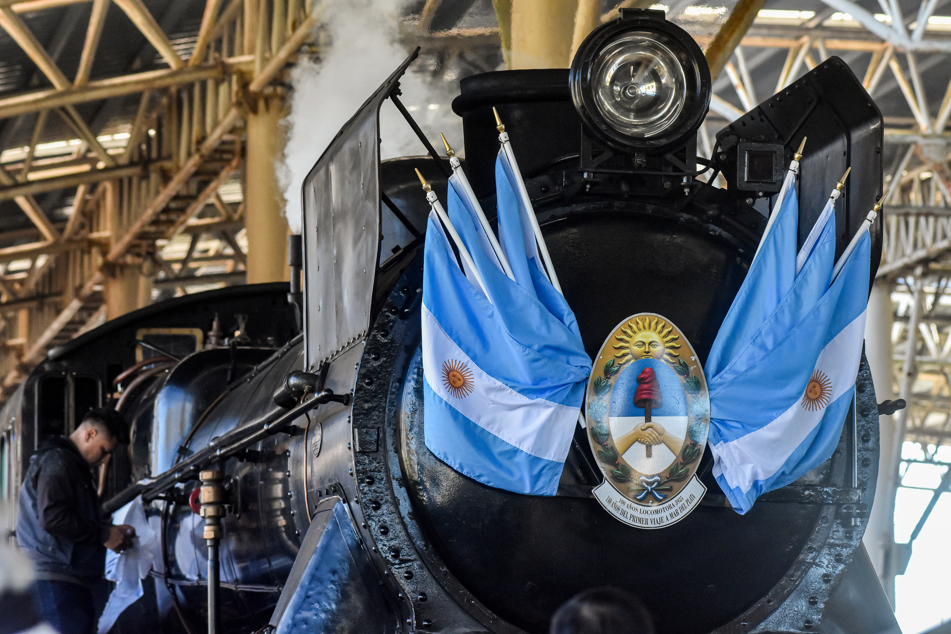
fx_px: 4755
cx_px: 476
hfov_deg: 11.4
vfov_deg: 7.6
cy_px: 317
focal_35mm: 180
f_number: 5.6
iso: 1600
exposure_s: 1/640
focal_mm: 120
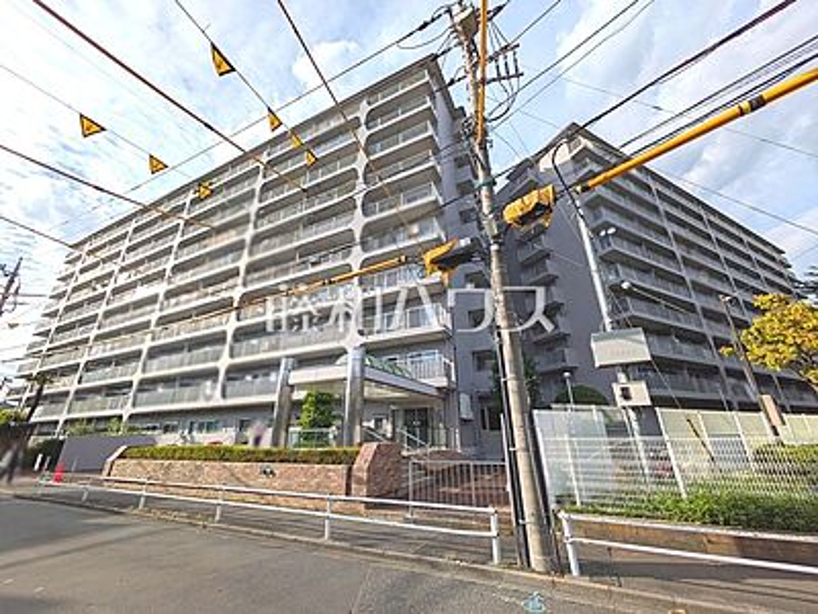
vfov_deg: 85.7
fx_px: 331
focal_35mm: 14
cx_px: 409
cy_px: 307
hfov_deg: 102.1
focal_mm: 1.83
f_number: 2.2
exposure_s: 1/2469
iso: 44
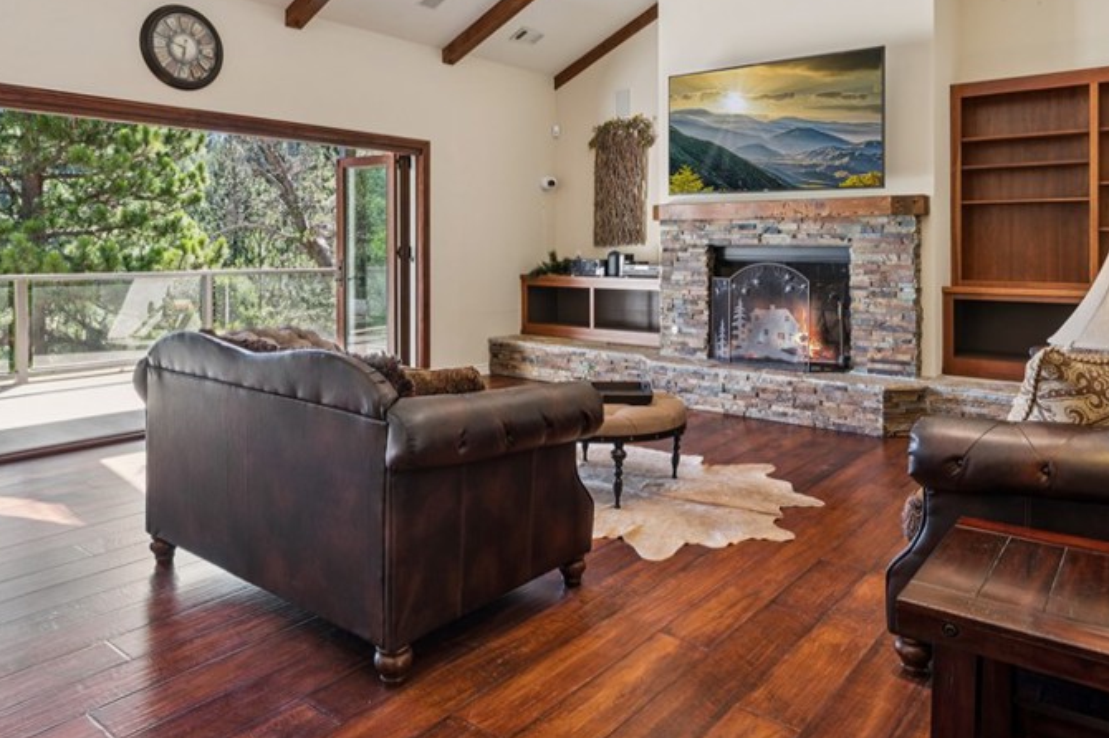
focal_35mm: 26
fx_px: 801
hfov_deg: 69.4
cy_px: 248
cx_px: 545
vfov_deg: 48.7
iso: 100
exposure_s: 1/3.33
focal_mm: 17
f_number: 13
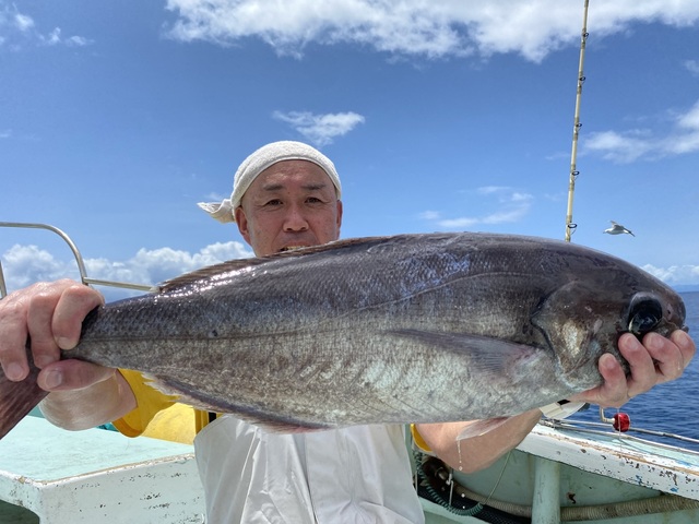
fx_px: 525
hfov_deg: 67.3
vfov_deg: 53.1
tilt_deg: +2.1
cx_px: 350
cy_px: 262
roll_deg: +4.2
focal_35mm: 26
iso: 32
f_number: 1.8
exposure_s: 1/3984
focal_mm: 4.25
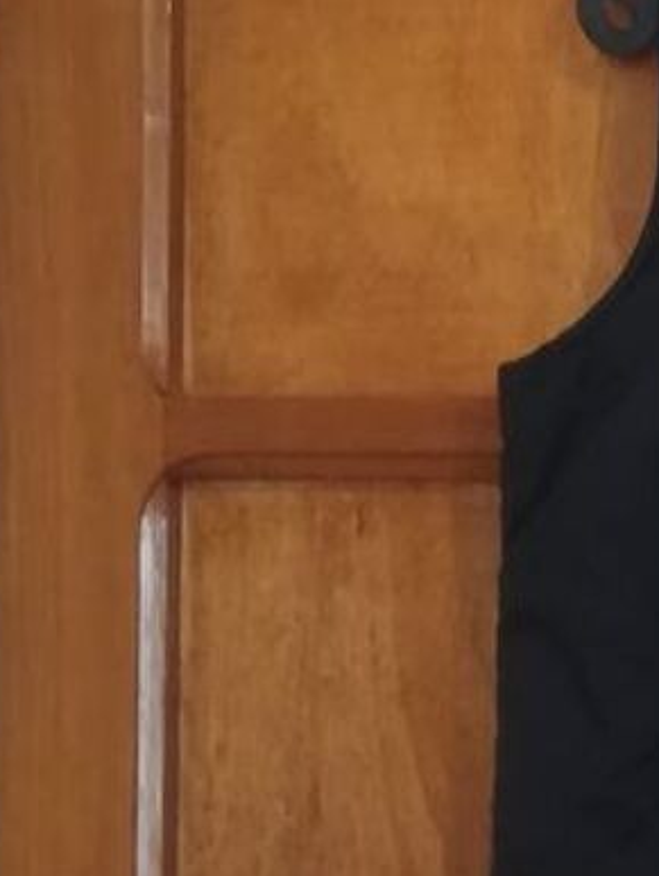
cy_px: 562
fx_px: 2965
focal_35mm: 117
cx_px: 1098
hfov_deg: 11.9
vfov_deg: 16.8
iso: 500
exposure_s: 1/14.3
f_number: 2.2
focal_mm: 3.83
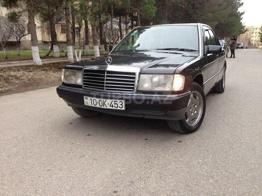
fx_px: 250
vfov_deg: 42.9
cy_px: 98
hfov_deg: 55.4
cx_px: 131
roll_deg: -0.6
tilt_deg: -11.2
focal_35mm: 33
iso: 50
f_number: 2.4
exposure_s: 1/60
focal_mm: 4.12
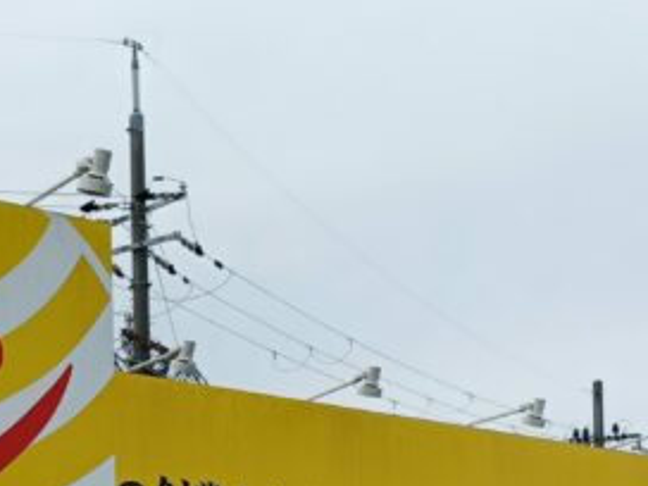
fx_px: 1760
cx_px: -210
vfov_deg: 14.8
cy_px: 684
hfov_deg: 19.2
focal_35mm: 94
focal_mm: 4.7
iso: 64
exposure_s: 1/973
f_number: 1.7
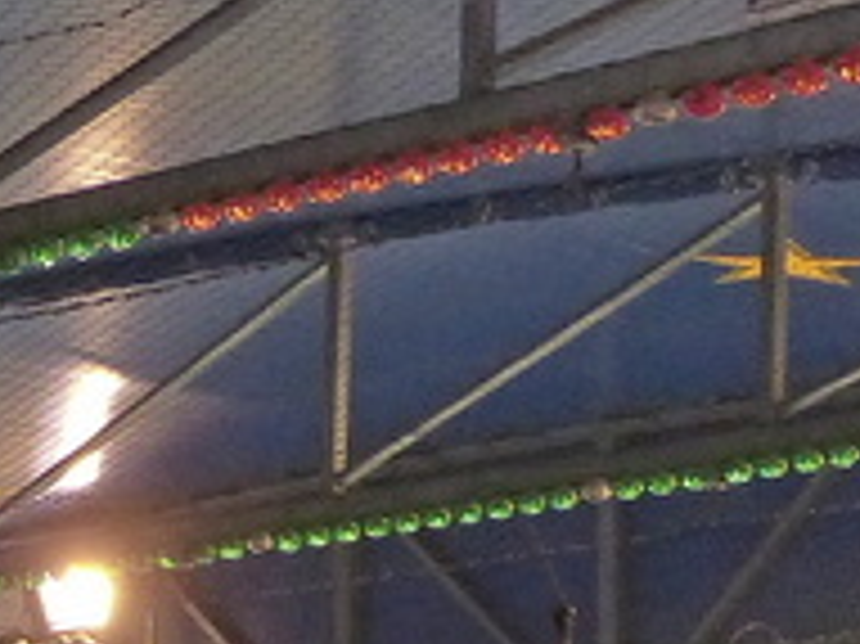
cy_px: 1166
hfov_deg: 11.4
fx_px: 4295
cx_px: 329
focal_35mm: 173
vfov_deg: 8.3
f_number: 3
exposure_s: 1/200
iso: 320
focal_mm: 5.9
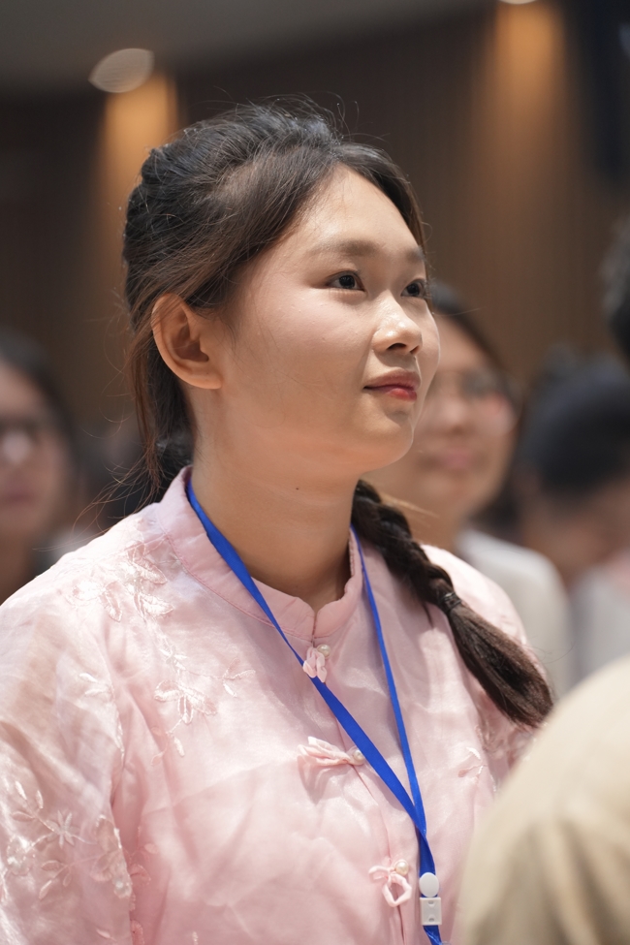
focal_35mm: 135
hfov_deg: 10.2
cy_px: 472
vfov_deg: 15.2
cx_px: 315
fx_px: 3543
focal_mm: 135
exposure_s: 1/200
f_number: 2.8
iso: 2000
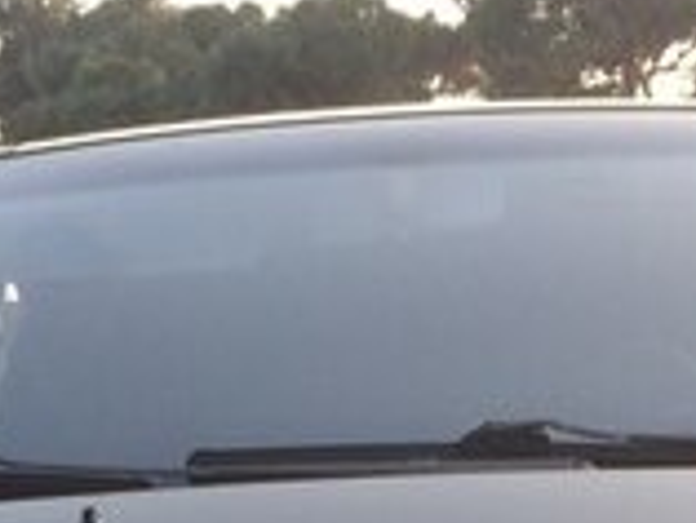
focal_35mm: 122
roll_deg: +5.6
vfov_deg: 11.1
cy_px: 1026
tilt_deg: -8.3
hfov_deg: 16.1
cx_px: 239
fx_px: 2455
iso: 32
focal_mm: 4.15
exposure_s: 1/115
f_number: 2.2
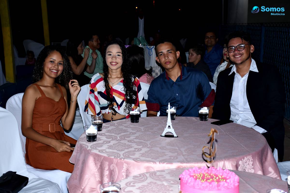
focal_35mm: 57
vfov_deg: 23.8
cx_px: 145
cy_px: 96
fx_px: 459
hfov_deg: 35.1
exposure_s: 1/80
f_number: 4.2
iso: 640
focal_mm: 38
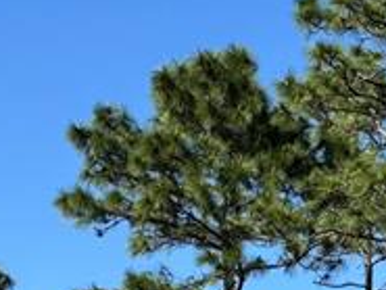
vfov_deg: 9.9
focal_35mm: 144
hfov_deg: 13.7
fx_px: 1607
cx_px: 142
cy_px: 486
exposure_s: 1/2342
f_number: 1.6
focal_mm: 5.96
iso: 50
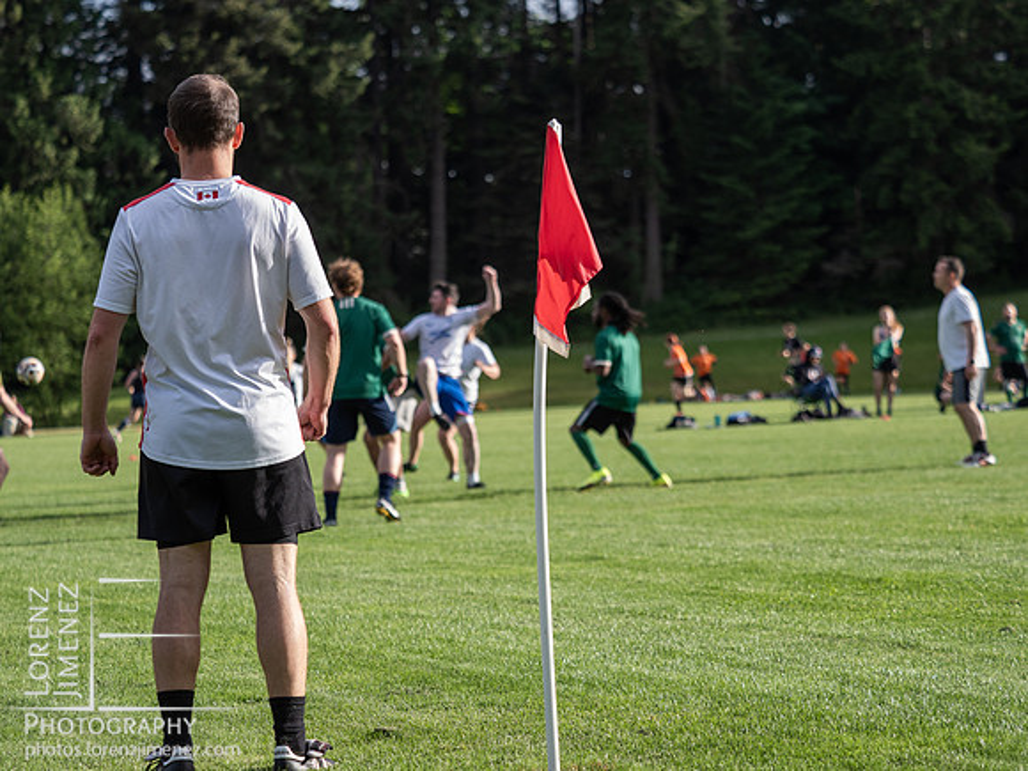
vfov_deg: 12.3
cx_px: 514
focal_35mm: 120
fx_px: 3564
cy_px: 386
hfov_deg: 16.4
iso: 160
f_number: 2.8
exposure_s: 1/1250
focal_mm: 60
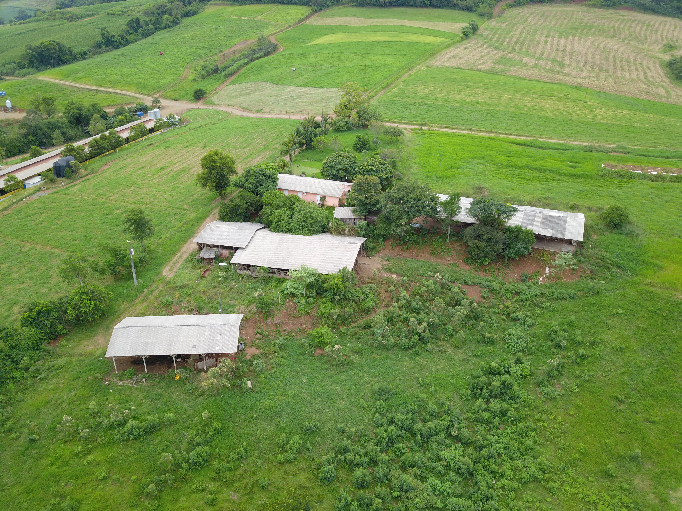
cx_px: 341
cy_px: 256
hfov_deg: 67.3
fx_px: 512
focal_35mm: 26
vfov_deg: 53.1
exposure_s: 1/315
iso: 100
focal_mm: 4.7
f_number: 2.2
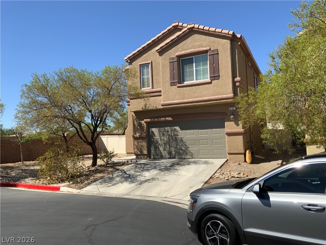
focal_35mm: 29
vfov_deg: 48.2
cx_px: 163
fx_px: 273
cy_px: 122
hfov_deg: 61.7
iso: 16
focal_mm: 3
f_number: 1.8
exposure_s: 1/1912
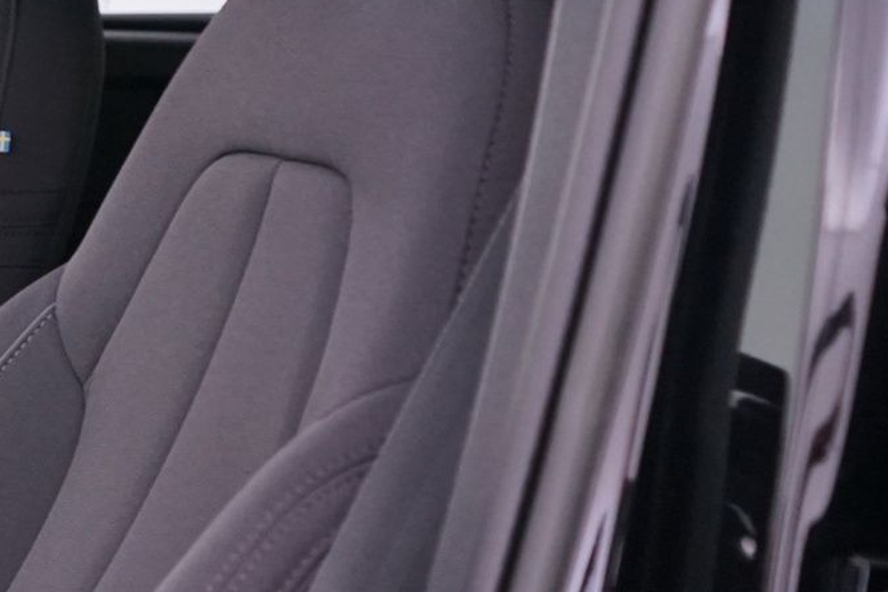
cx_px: -660
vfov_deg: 13.0
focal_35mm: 105
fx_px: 2590
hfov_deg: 16.6
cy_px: 521
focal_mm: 28
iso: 1000
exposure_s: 1/8
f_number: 3.5
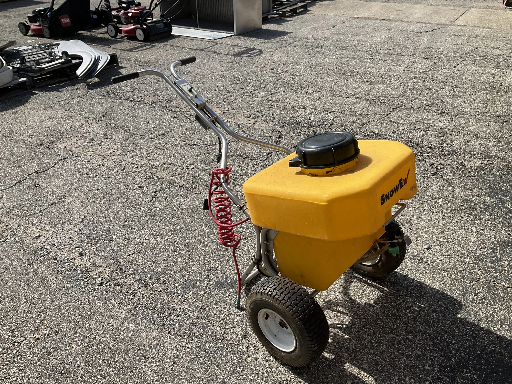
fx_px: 429
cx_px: 256
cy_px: 192
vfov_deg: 48.2
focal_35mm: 29
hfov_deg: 61.7
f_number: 1.8
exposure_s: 1/1984
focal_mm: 3
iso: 25
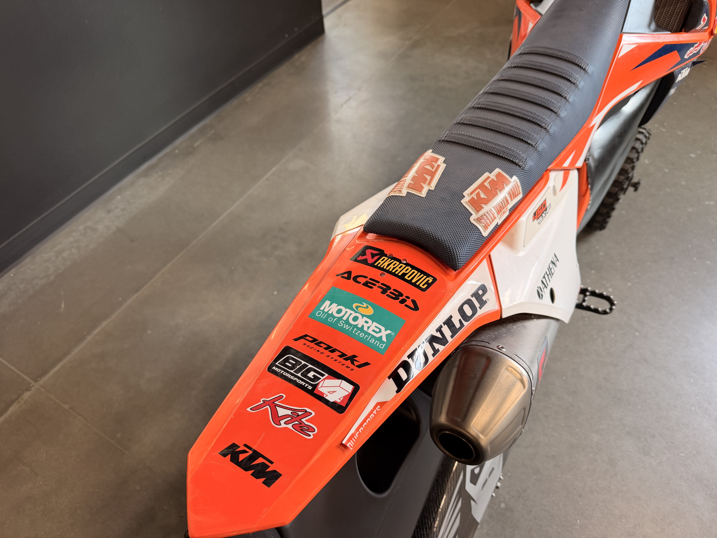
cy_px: 269
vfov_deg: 56.8
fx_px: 497
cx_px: 358
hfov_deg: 71.6
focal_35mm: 24
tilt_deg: -50.5
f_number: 1.78
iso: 125
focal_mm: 6.76
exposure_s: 1/60
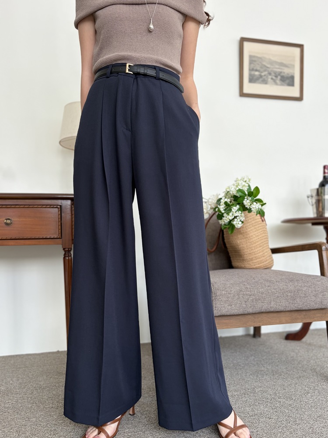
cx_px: 164
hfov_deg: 53.1
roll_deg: +0.7
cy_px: 219
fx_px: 328
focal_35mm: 26
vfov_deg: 67.3
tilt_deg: +0.6
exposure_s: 1/121
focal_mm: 5.96
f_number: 1.6
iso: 64
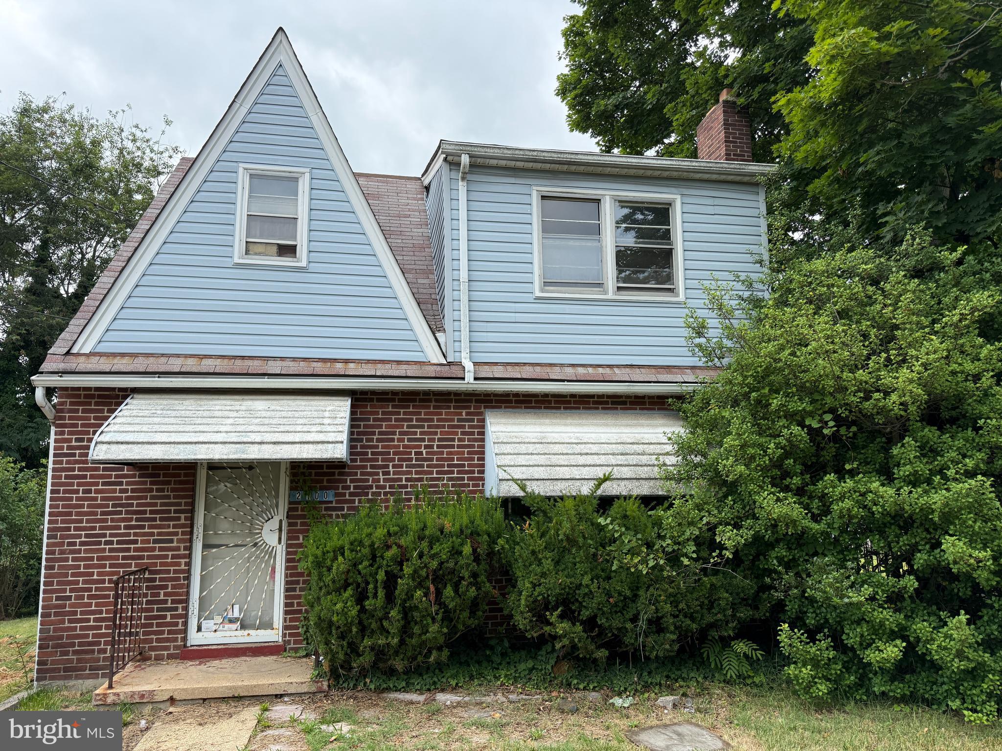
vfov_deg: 56.8
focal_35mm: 24
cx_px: 501
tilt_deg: +9.9
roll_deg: -0.2
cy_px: 376
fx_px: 695
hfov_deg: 71.6
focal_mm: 6.76
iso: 100
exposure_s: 1/2611
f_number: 1.78
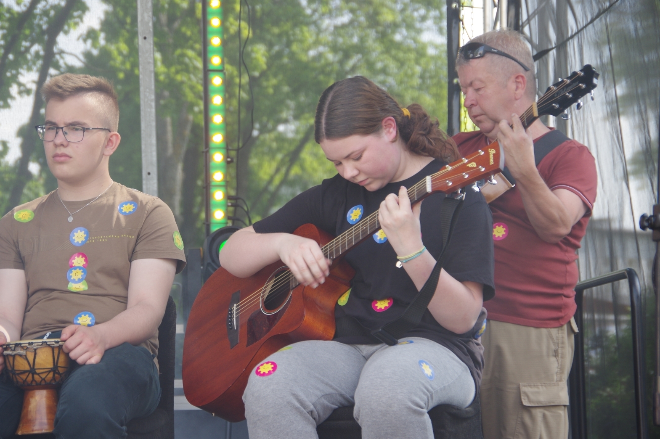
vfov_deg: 11.7
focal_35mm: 117
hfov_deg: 17.5
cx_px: 294
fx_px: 2144
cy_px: 232
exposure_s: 1/125
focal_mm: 68
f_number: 4.5
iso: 200
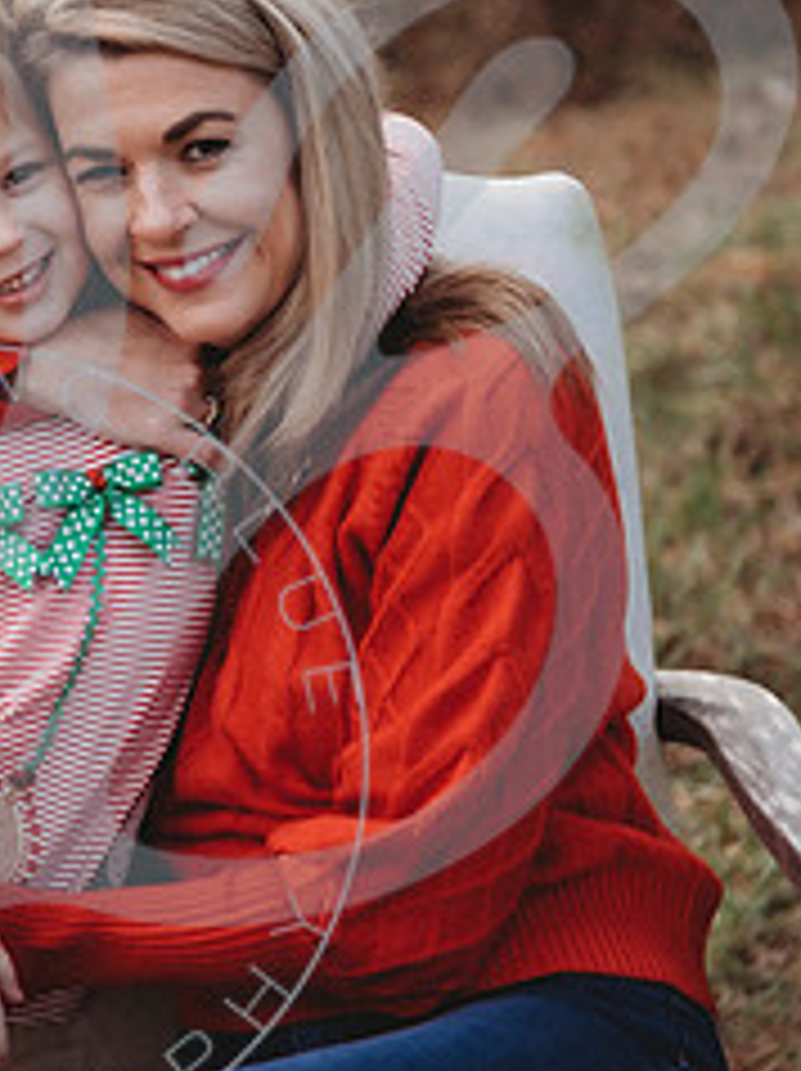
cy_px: 418
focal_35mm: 120
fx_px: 3709
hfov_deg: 12.3
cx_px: 153
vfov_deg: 16.4
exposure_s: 1/160
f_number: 2.8
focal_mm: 66
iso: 100
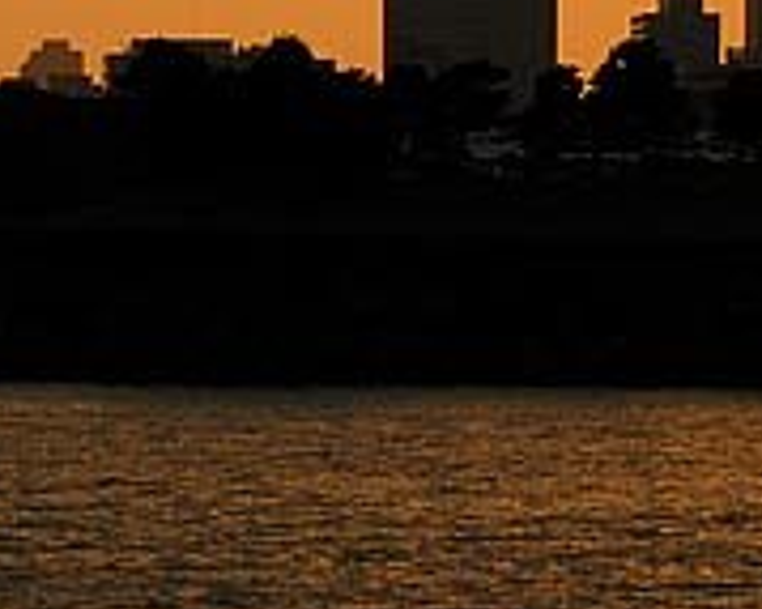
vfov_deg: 3.0
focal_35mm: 512
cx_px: 98
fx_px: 11532
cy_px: -147
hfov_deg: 3.8
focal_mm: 65
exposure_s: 1/500
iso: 200
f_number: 5.6
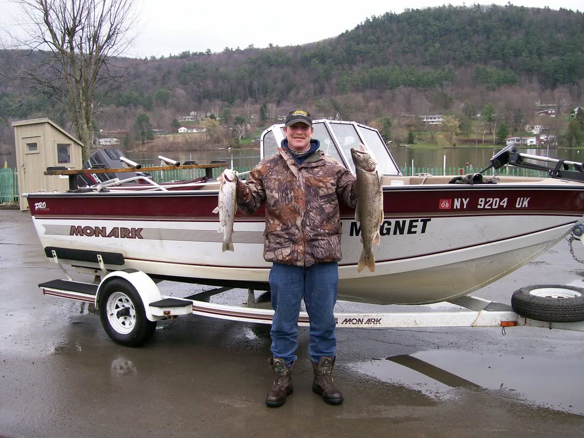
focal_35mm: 36
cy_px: 219
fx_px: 607
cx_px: 292
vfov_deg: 39.7
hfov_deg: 51.4
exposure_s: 1/574
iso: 80
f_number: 2.7
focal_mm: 6
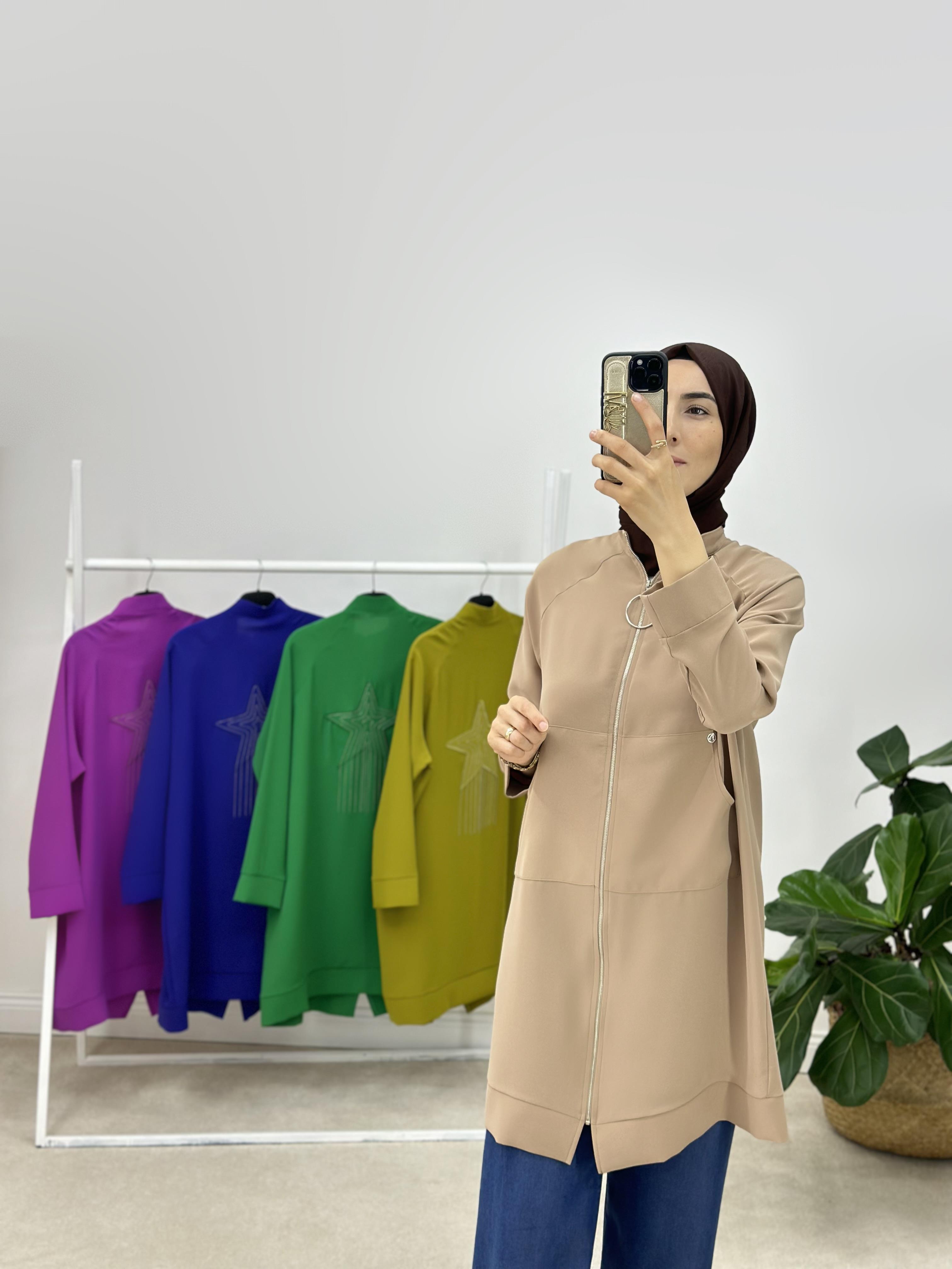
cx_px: 476
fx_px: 1760
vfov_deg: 39.7
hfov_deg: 30.3
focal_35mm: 48
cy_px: 634
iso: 64
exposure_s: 1/144
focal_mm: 6.86
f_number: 1.78
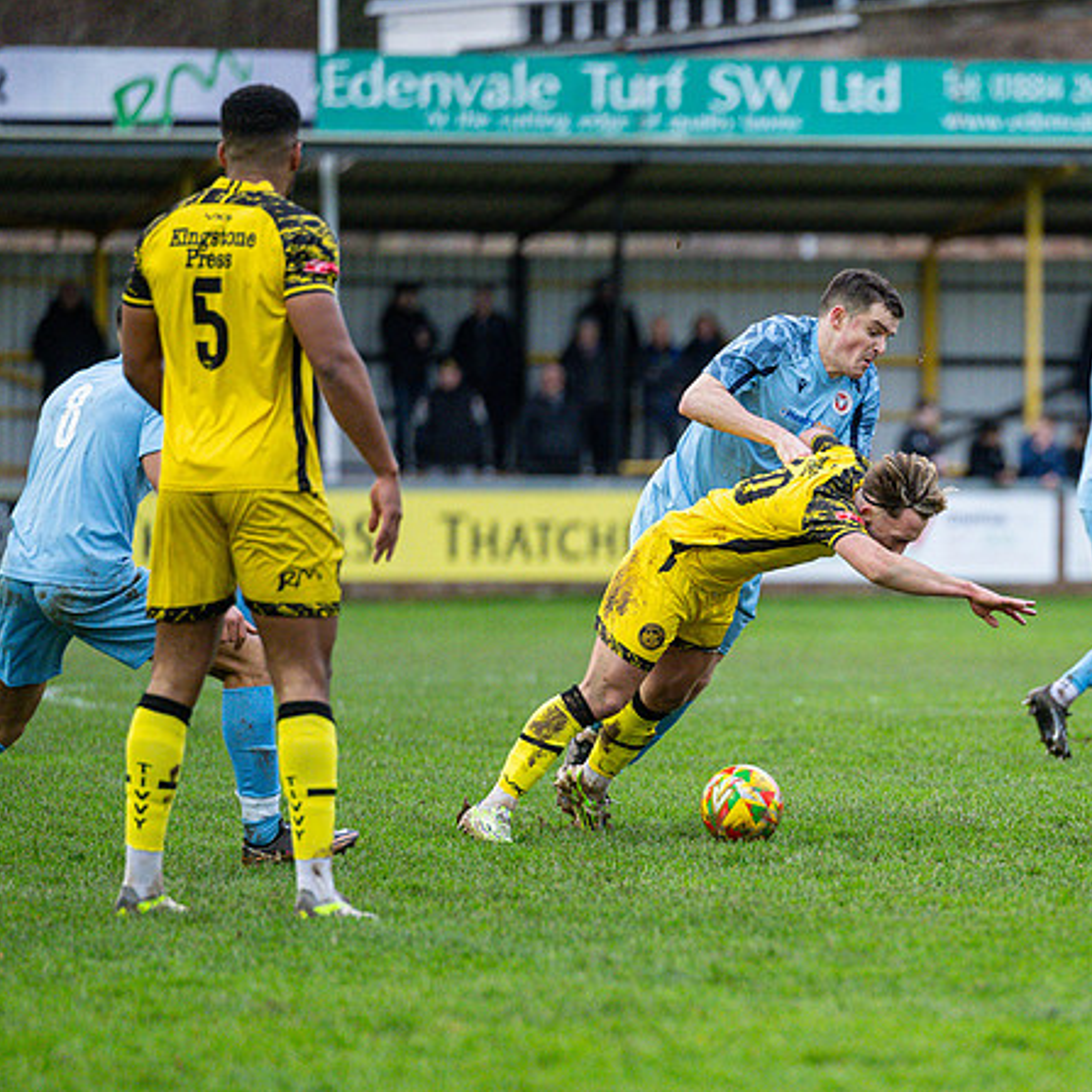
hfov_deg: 5.0
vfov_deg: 5.0
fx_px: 12385
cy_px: 606
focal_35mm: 347
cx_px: 862
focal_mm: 200
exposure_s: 1/1600
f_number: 2.8
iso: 2000
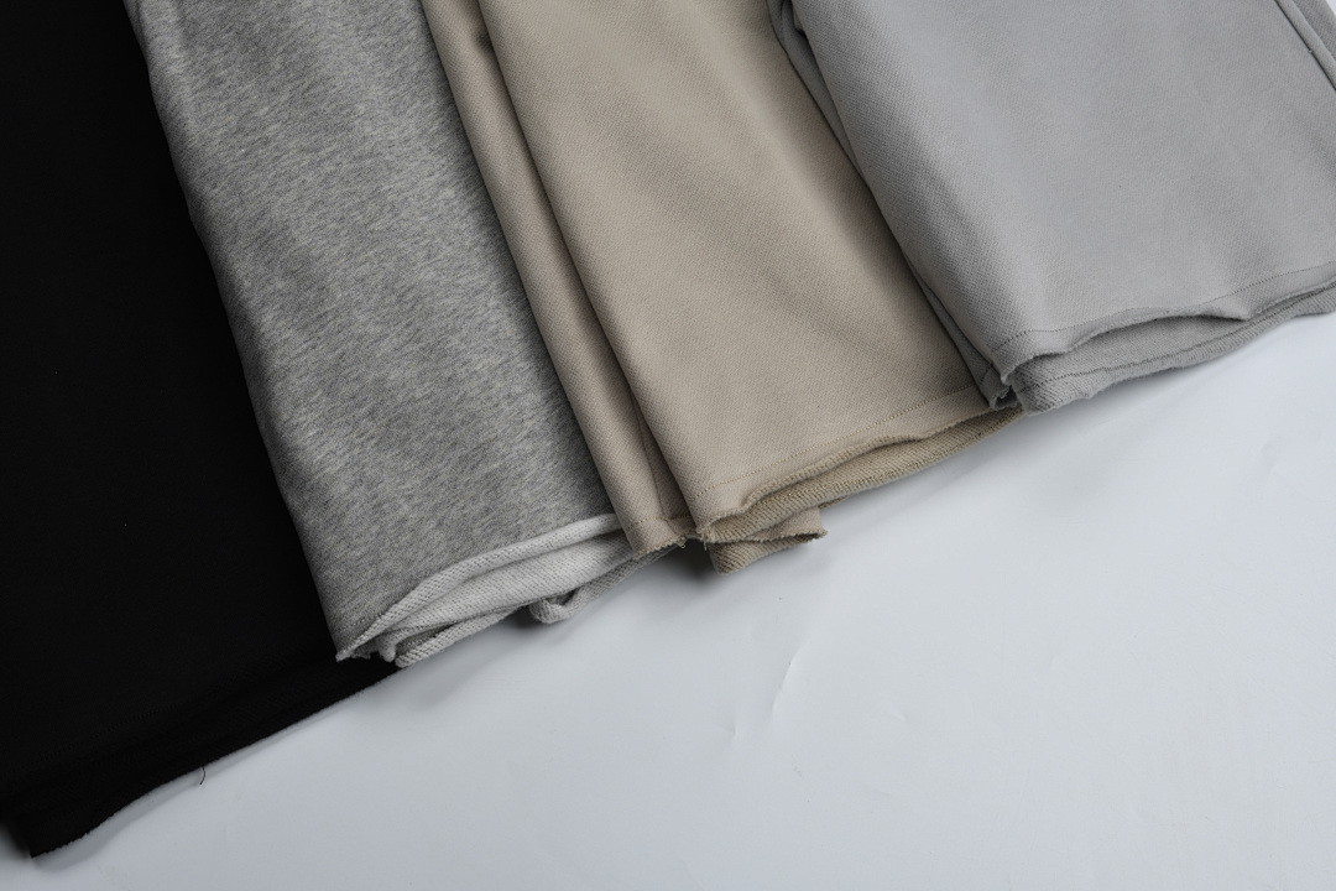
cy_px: 446
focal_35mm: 50
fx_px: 1855
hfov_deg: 39.6
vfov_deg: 27.0
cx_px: 668
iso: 100
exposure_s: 1/100
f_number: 16
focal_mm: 50
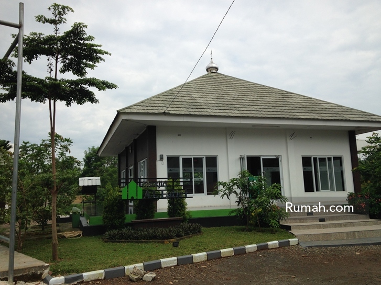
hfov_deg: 55.4
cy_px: 142
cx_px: 190
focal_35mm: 33
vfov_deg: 42.9
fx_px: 363
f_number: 2.4
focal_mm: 4.12
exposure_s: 1/1938
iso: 50
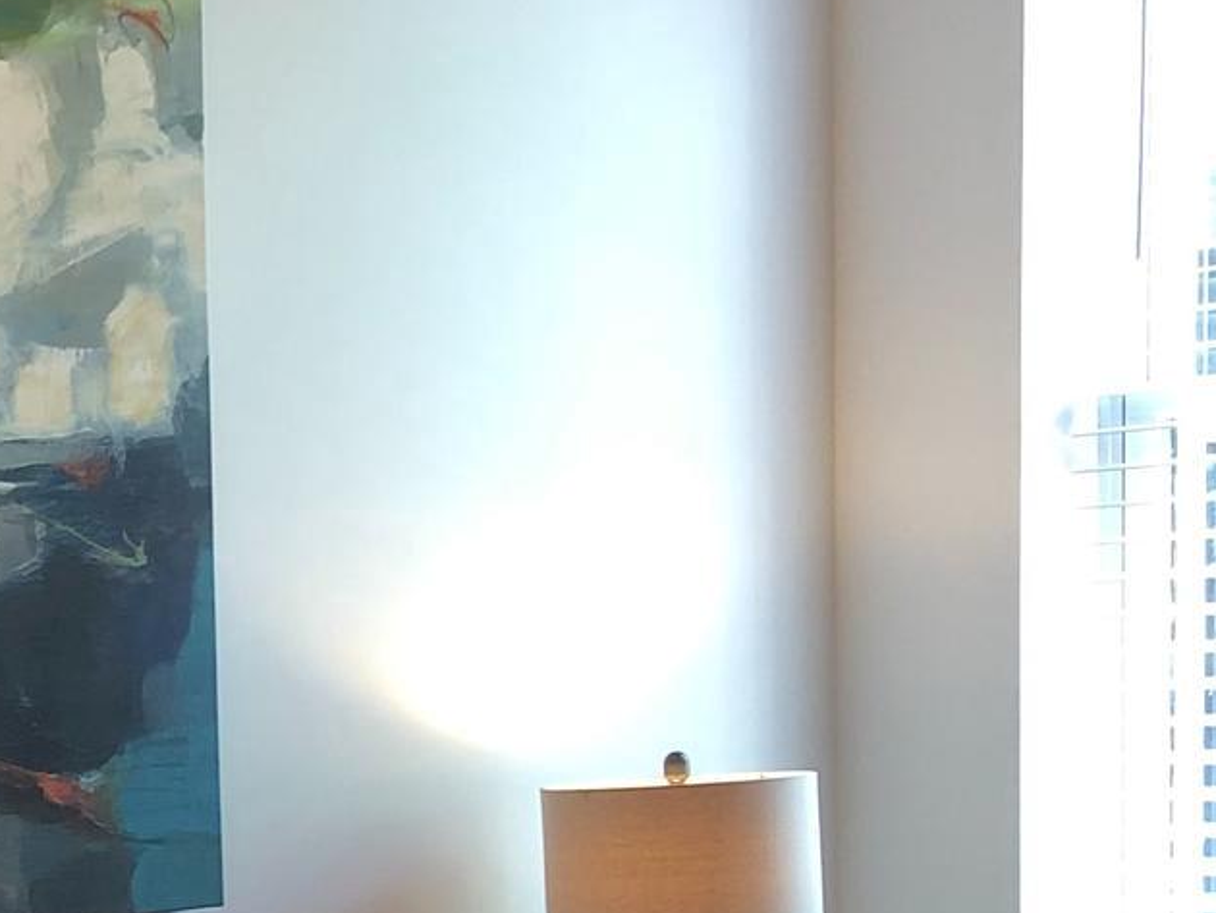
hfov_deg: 19.0
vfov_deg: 15.9
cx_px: -598
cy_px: 957
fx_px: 3198
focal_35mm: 91
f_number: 1.8
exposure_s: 1/24
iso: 40
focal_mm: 4
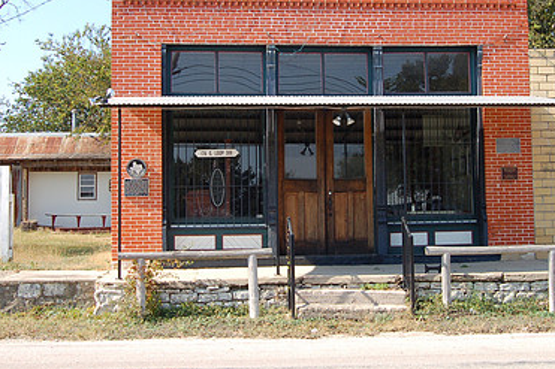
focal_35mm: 61
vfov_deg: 22.1
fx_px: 940
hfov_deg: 32.9
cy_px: 117
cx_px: 311
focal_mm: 26
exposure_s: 1/320
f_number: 6.3
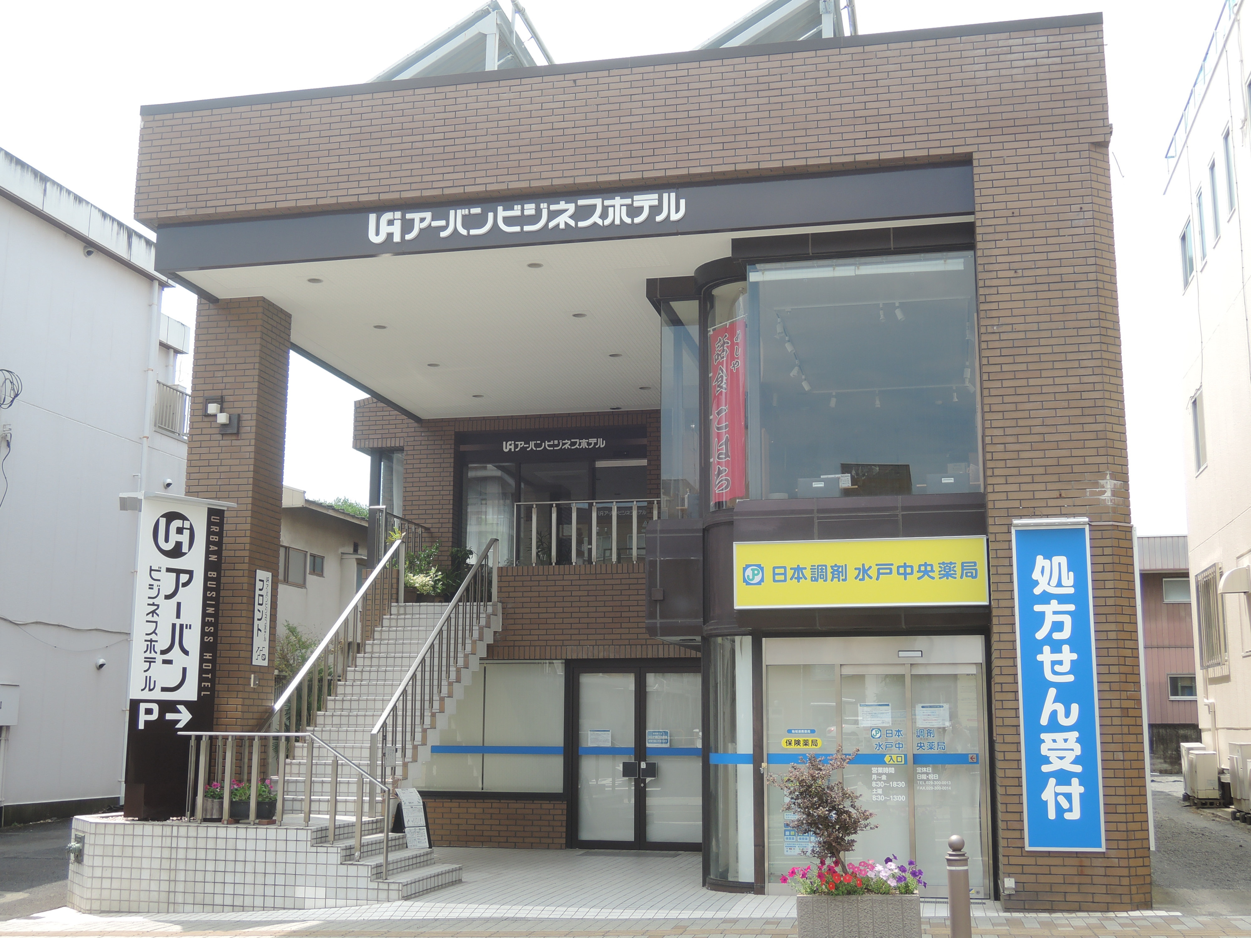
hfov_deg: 46.8
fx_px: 1446
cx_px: 626
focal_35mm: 40
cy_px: 469
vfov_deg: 36.0
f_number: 3.5
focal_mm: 8.6
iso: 80
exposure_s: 1/50
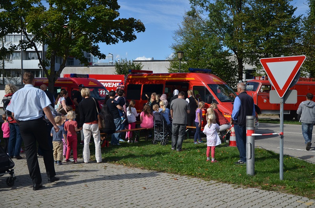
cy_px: 104
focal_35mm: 45
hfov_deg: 43.7
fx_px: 393
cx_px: 158
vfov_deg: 29.7
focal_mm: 30
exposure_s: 1/1250
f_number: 4.2
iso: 125
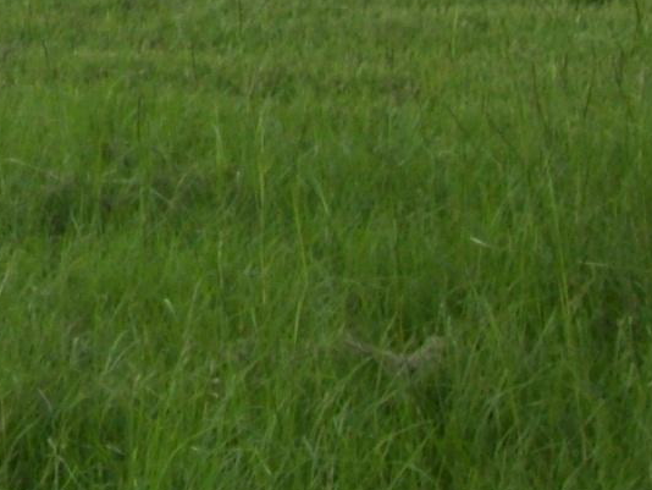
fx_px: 2600
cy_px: -324
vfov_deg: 10.3
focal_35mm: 138
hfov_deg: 12.9
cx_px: -526
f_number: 2.7
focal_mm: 6
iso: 80
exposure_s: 1/532
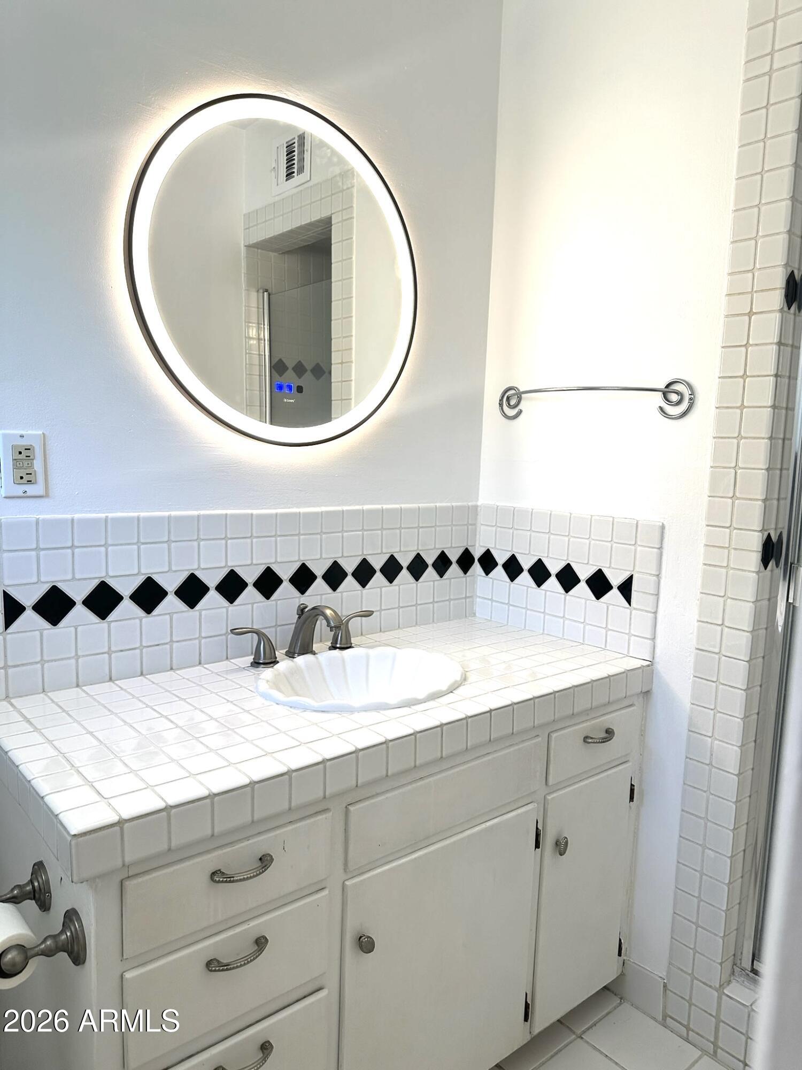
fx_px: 741
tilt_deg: -5.8
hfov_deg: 56.8
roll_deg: -2.3
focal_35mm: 24
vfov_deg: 71.6
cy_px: 535
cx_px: 401
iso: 125
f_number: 1.78
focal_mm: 6.86
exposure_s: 1/119
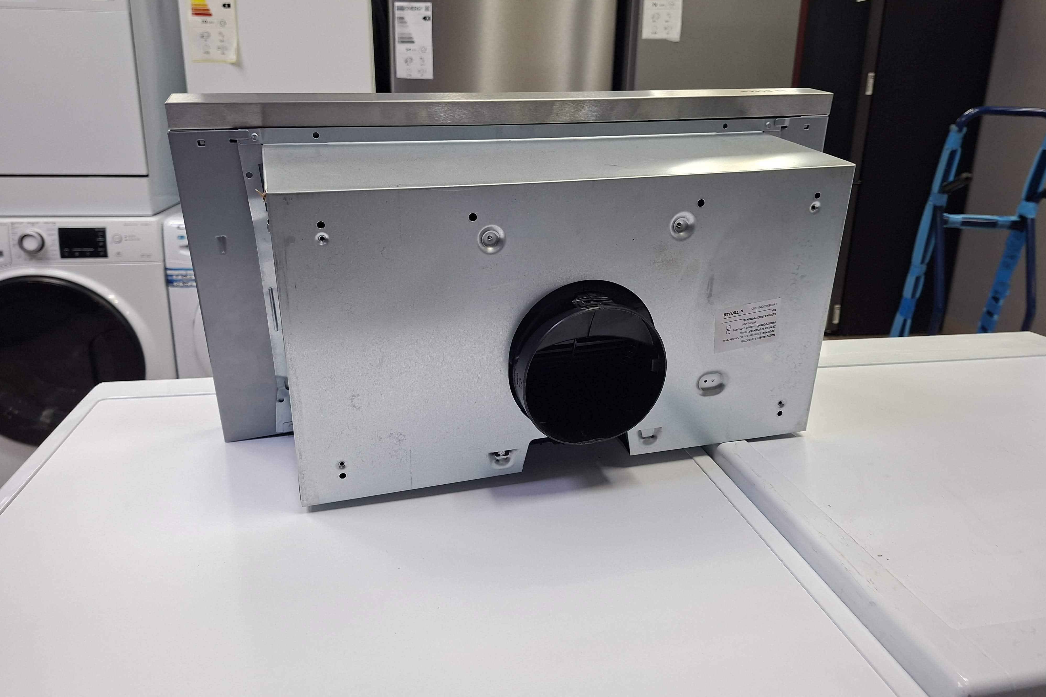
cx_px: 524
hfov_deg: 73.7
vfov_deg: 53.1
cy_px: 316
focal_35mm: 24
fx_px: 697
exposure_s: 1/100
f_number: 1.8
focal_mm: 5.54
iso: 250
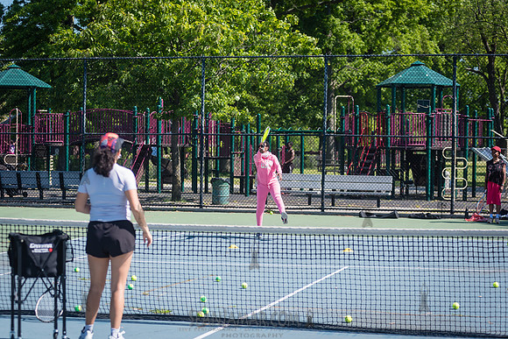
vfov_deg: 15.9
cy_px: 170
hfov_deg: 23.6
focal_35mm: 86
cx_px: 254
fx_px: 1214
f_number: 3.5
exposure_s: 1/1250
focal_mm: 86
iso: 200
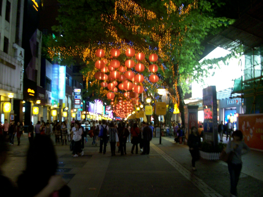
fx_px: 258
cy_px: 98
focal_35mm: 34
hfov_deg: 54.0
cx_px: 132
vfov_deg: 41.8
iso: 160
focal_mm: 5.7
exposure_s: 1/16.1
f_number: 2.8
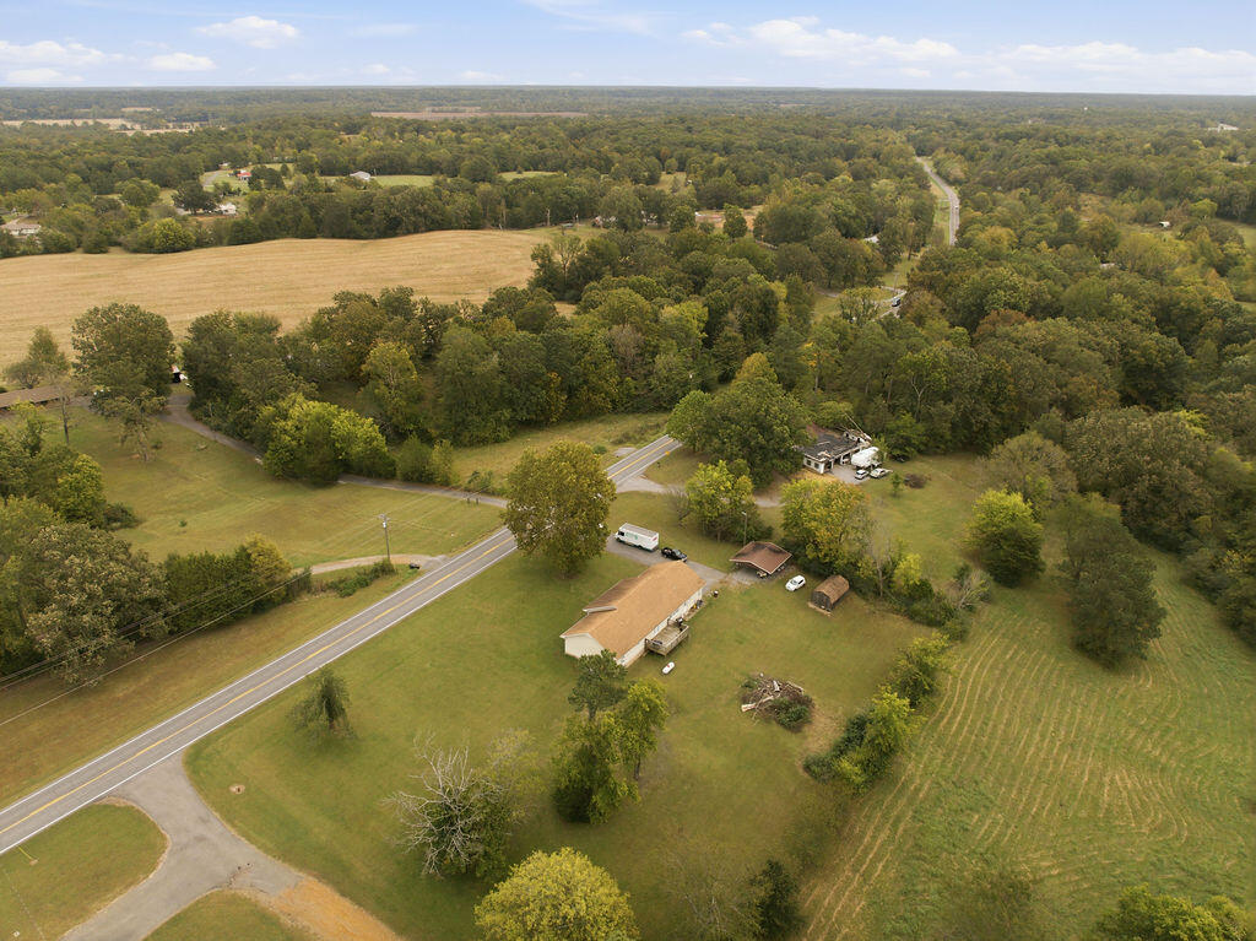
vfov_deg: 56.8
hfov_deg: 71.6
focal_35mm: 24
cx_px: 628
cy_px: 470
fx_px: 870
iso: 160
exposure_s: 1/640
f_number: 2.8
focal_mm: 12.3
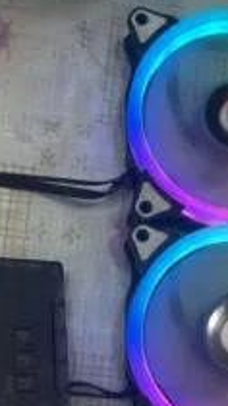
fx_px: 581
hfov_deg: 22.2
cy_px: 344
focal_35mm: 54
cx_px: 114
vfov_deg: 36.7
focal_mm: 5.7
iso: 80
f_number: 1.5
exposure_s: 1/50
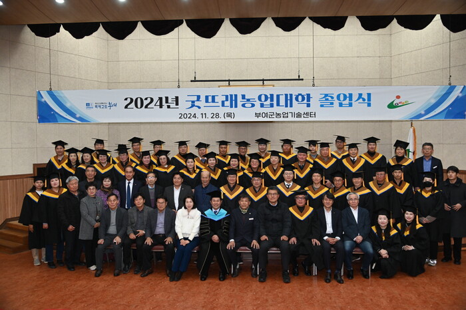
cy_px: 155
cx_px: 233
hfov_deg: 62.0
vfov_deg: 43.6
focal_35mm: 30
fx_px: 388
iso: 1600
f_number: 4
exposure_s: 1/200
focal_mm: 30
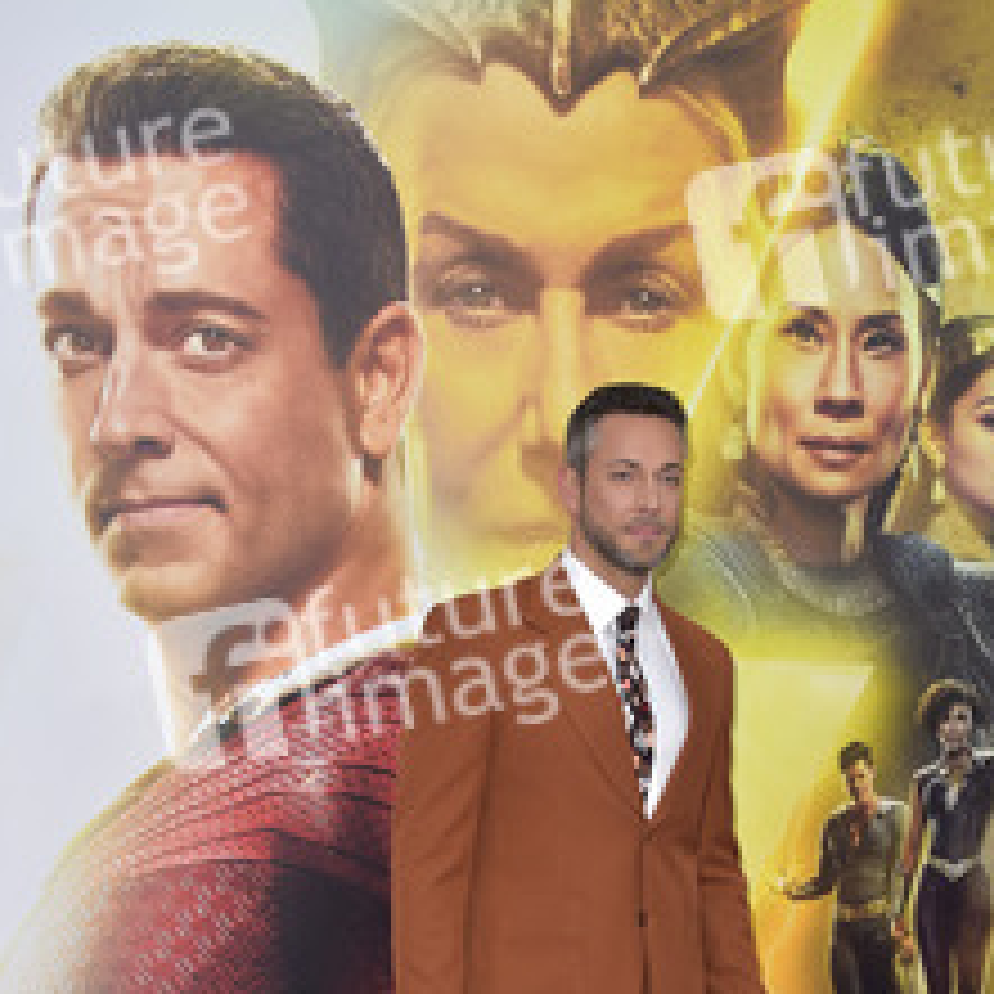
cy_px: 891
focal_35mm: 74
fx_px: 2404
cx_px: 510
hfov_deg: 23.4
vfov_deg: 22.8
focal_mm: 48
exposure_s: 1/250
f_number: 6.3
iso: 500
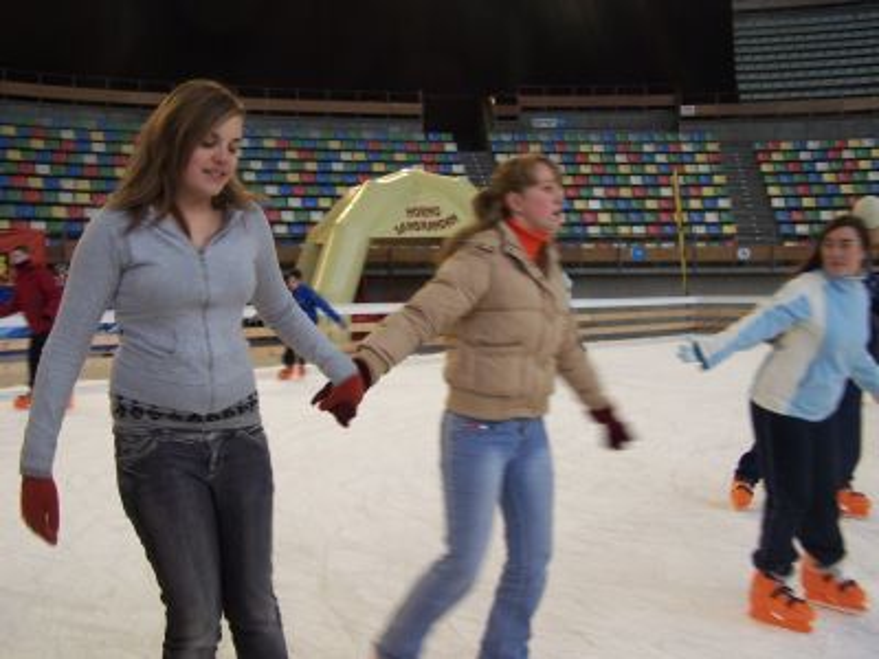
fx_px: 1016
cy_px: 330
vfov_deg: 36.0
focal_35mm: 40
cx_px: 440
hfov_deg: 46.8
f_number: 2.8
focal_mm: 6.7
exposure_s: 1/50
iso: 80
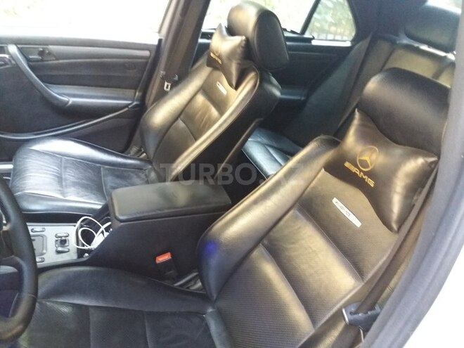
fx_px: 375
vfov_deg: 49.7
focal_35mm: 28
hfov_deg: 63.4
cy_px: 174
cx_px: 232
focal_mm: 3.7
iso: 500
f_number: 1.9
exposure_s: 1/17
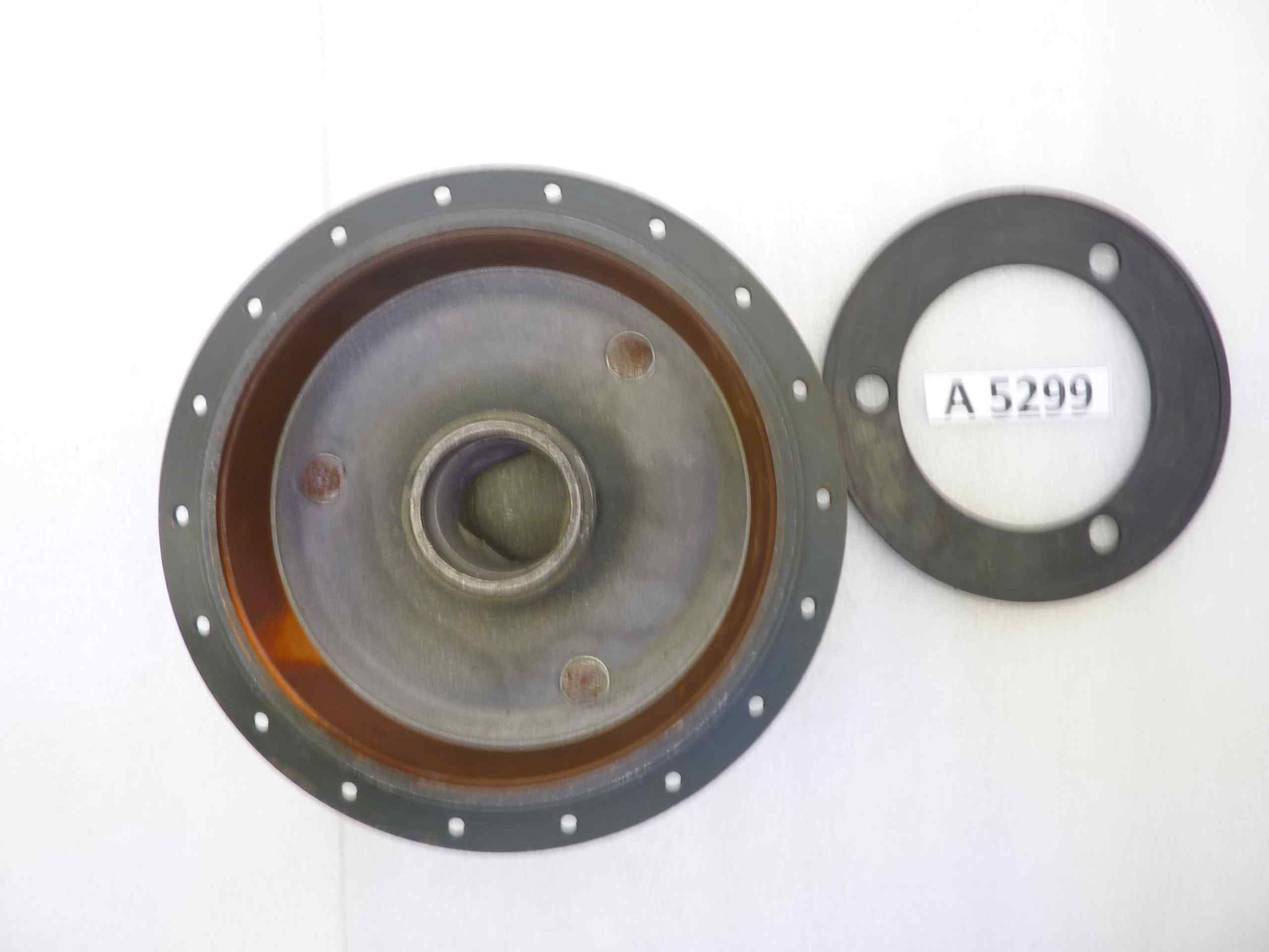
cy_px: 476
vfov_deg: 54.9
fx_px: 916
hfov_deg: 69.4
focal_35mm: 25
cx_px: 634
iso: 80
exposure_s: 1/8
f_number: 3.3
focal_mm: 4.1
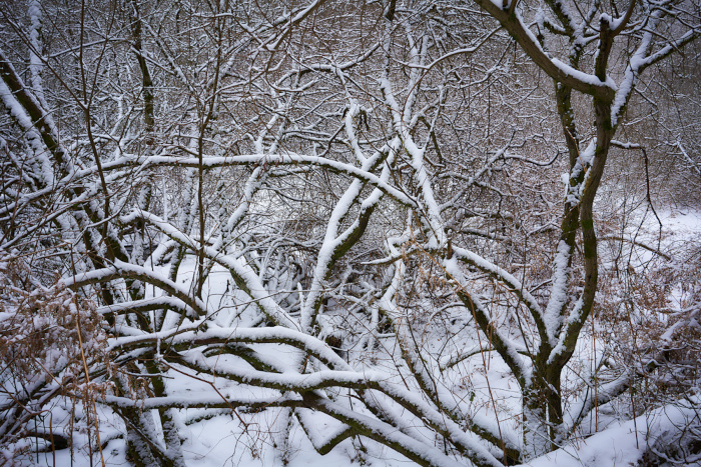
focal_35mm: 35
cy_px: 234
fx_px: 682
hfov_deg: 54.4
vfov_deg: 37.9
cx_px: 350
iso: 200
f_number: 8
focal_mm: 35
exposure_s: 1/60
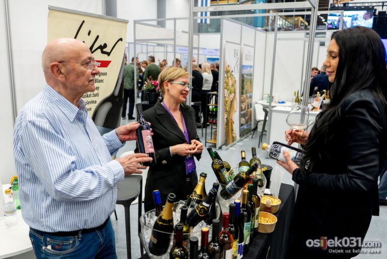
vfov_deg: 43.7
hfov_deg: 61.9
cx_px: 194
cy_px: 130
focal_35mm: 30
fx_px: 323
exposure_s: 1/160
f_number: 2.8
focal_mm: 30
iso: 1000
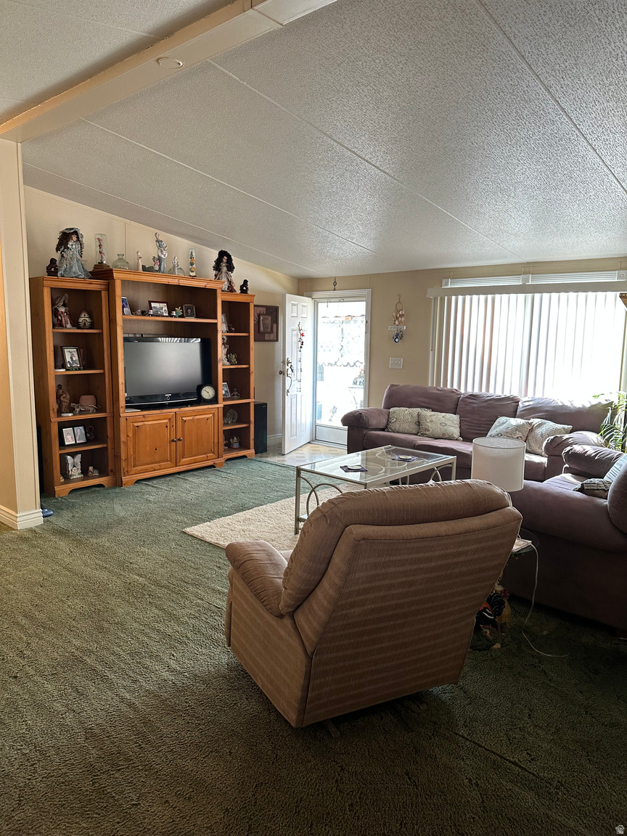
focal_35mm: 24
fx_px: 580
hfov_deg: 56.8
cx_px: 314
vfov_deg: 71.6
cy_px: 418
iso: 160
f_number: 1.78
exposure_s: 1/60
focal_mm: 6.86
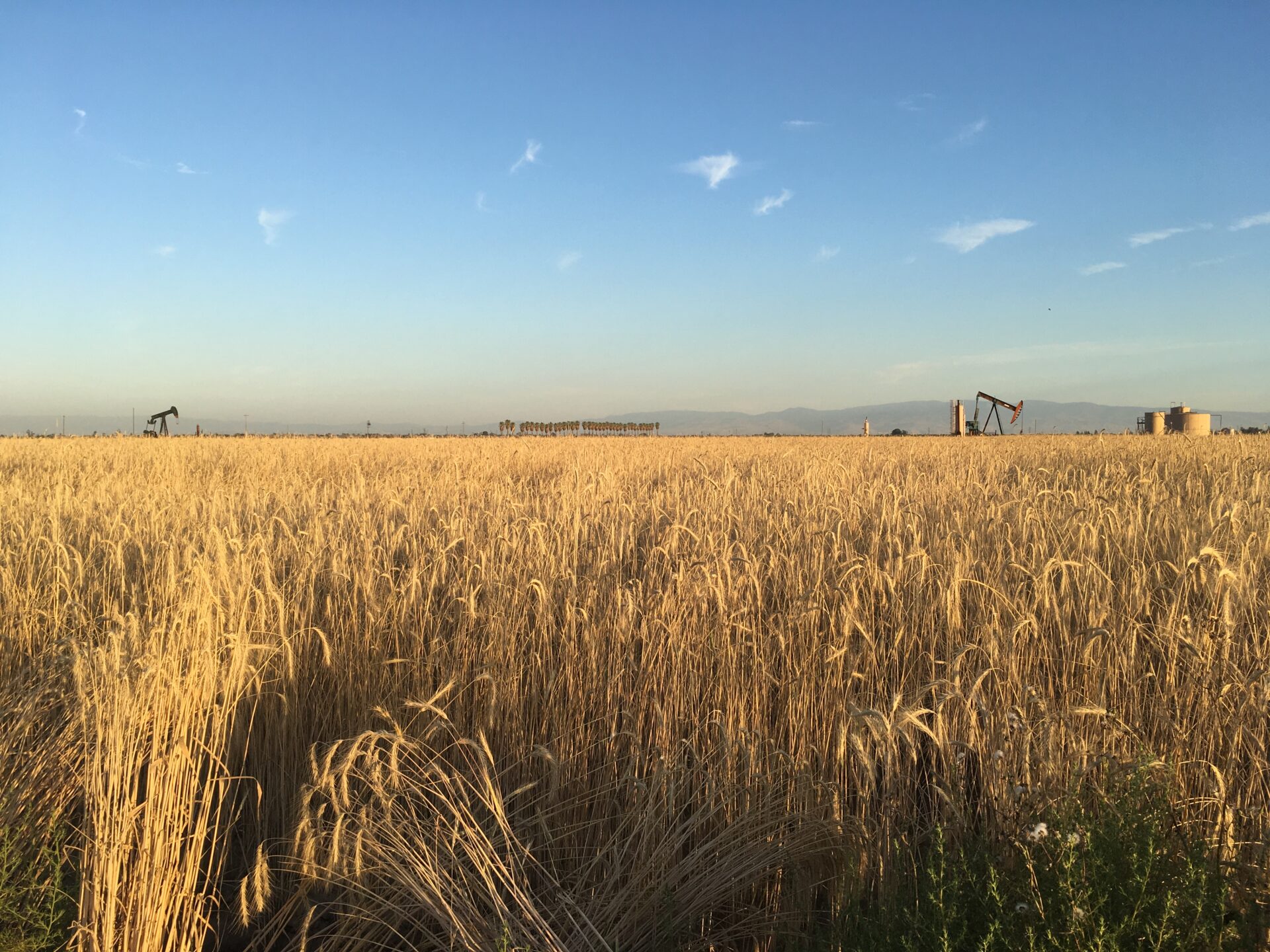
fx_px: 1064
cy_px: 476
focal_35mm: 29
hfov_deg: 61.7
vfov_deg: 48.2
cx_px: 635
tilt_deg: -1.6
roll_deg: -1.2
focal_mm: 4.15
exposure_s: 1/754
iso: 25
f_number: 2.2
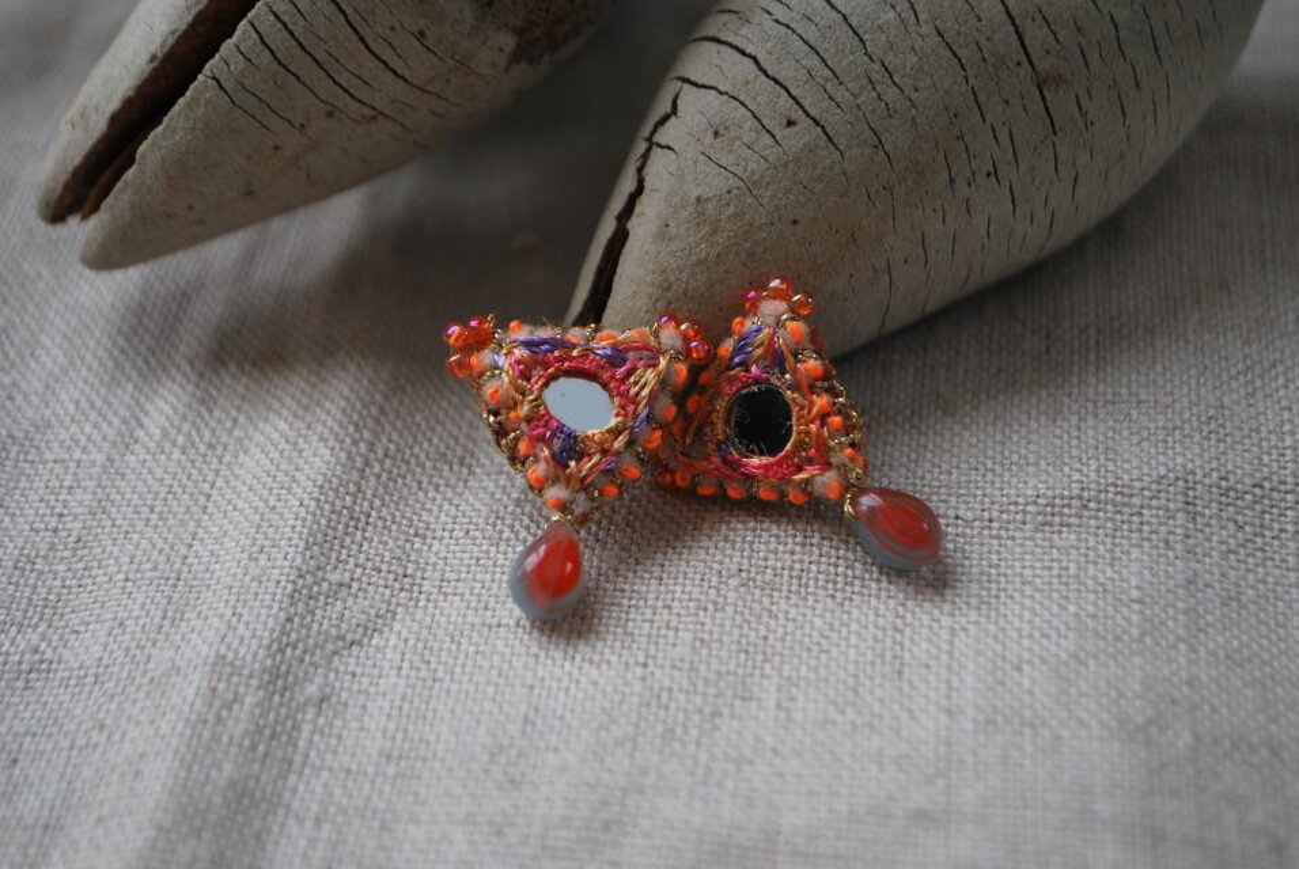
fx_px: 2818
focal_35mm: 78
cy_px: 434
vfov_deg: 17.5
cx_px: 650
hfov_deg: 26.0
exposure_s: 1/50
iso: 200
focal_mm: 52
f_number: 5.6
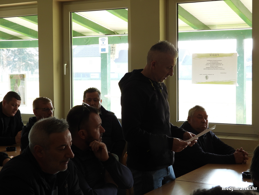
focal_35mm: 65
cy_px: 98
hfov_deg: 29.8
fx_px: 486
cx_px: 130
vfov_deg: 22.6
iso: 100
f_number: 3.5
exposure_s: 1/40
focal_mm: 11.7
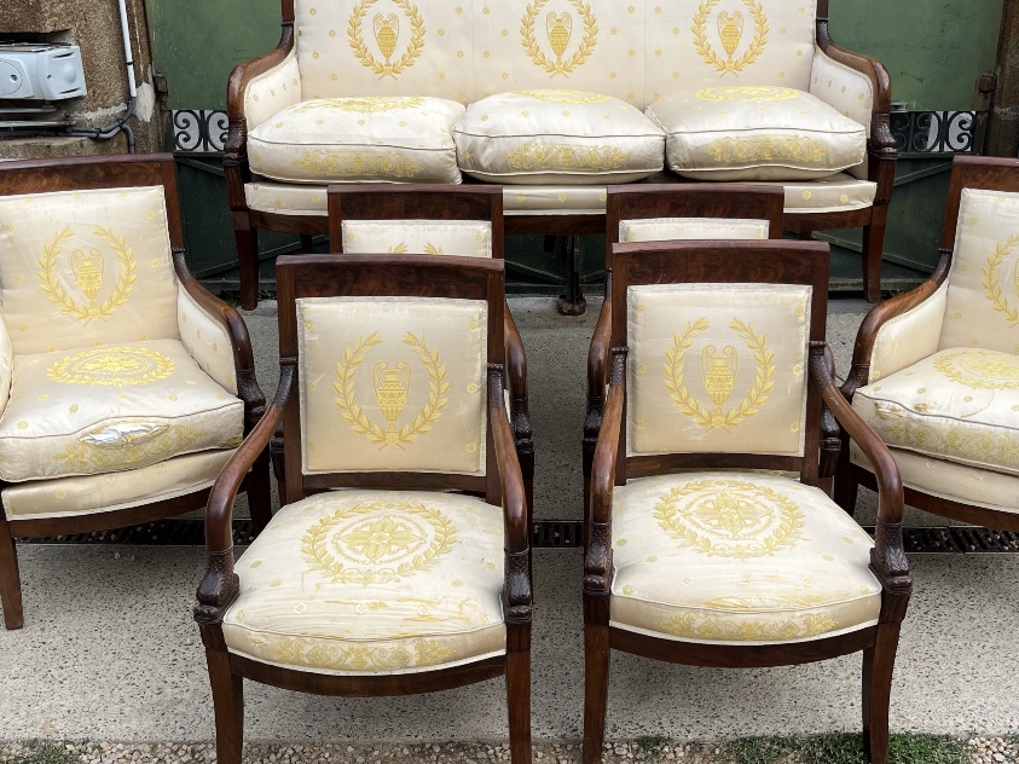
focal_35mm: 37
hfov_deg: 50.1
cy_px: 334
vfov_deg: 38.6
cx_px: 544
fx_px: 1089
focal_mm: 5.1
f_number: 1.6
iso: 50
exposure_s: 1/1000
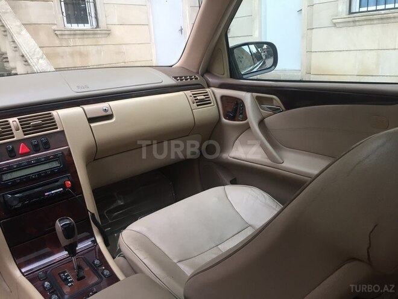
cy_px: 150
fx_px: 333
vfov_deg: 48.2
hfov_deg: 61.7
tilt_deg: -16.8
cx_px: 199
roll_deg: +4.0
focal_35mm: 29
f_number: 2.2
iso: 50
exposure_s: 1/33
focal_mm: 4.15
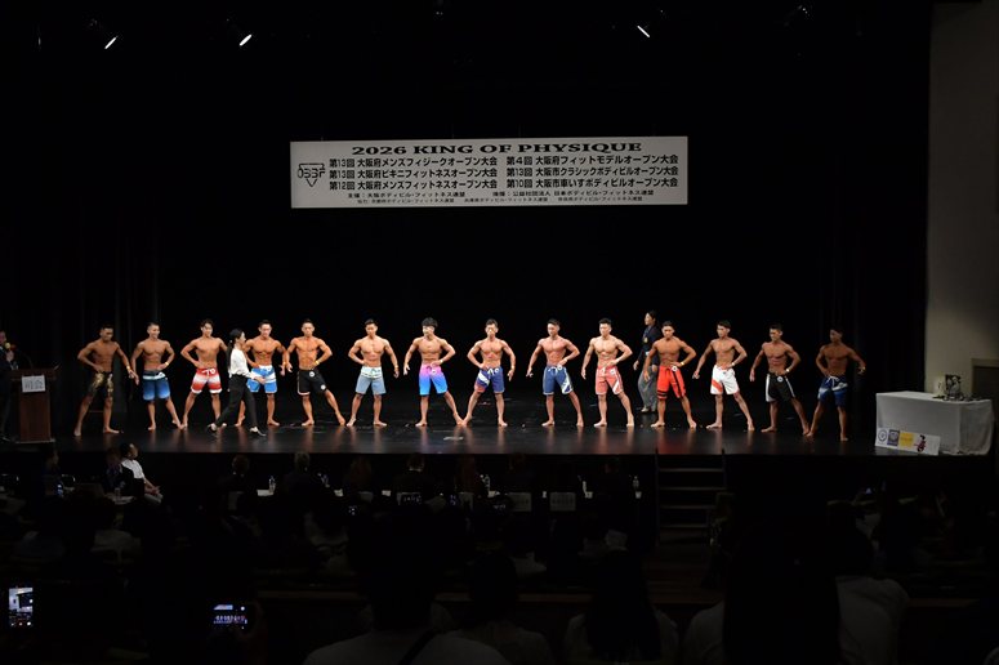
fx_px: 1442
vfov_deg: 26.0
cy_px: 332
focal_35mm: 52
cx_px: 500
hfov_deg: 38.2
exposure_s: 1/400
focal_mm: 35
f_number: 5.6
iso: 3200
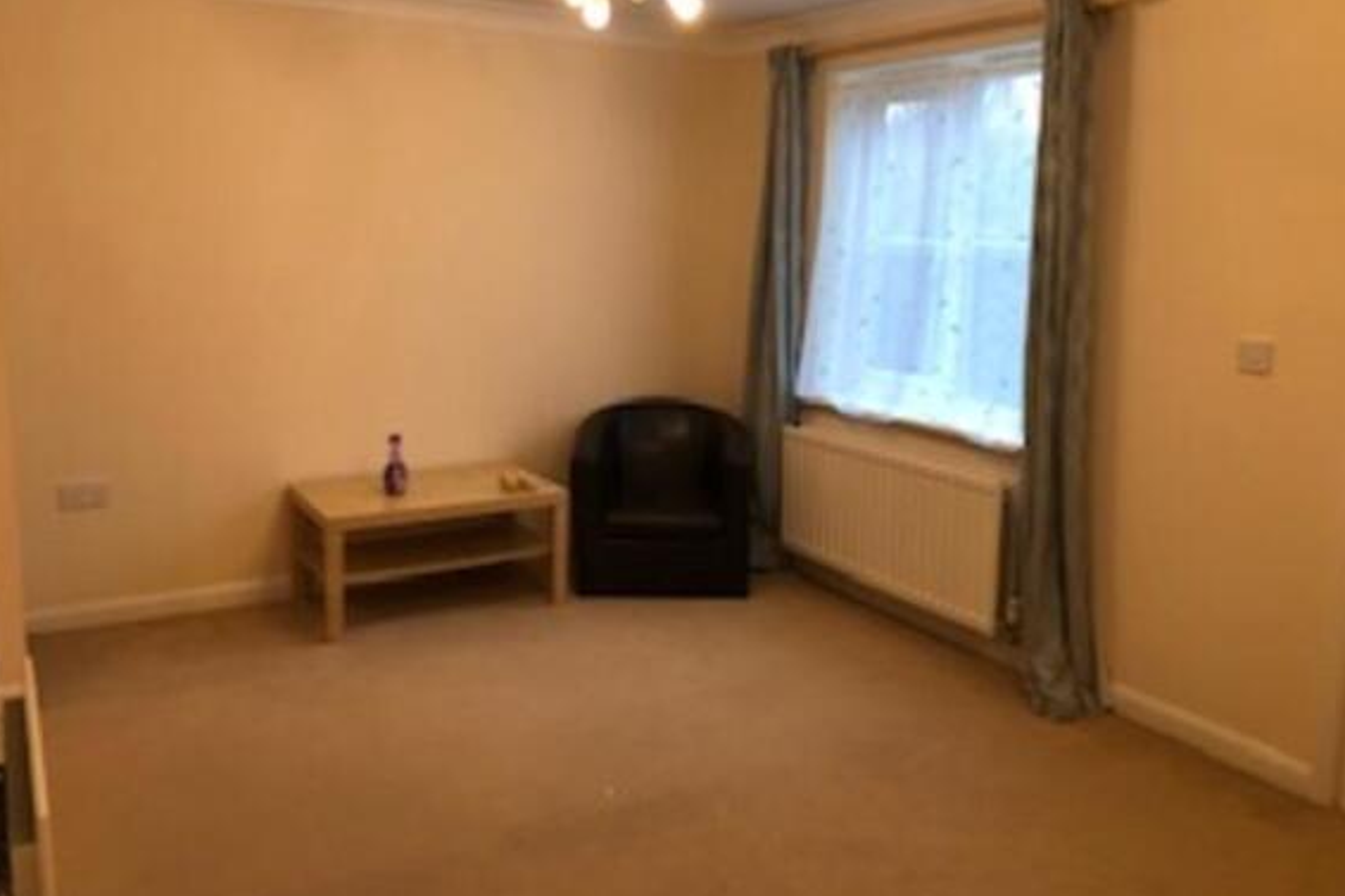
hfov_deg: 61.9
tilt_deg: -9.3
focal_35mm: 30
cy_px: 400
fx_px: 1120
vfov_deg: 43.5
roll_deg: -0.5
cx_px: 678
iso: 32
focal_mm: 3.99
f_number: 1.8
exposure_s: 1/20
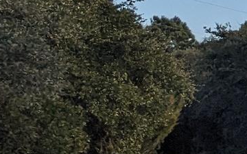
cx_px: 717
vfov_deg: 10.6
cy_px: -8
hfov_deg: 11.3
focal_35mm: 122
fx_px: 821
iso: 39
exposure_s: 1/790
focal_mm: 2.22
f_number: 2.2
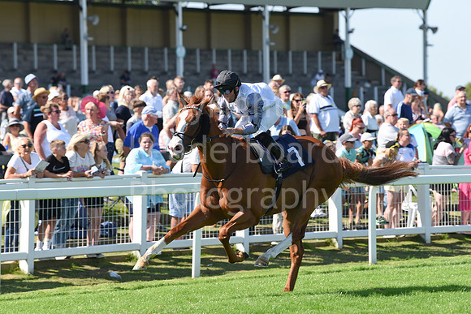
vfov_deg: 6.9
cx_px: 236
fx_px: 2617
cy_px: 157
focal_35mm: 200
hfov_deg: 10.3
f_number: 5.6
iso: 400
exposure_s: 1/1600
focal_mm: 200
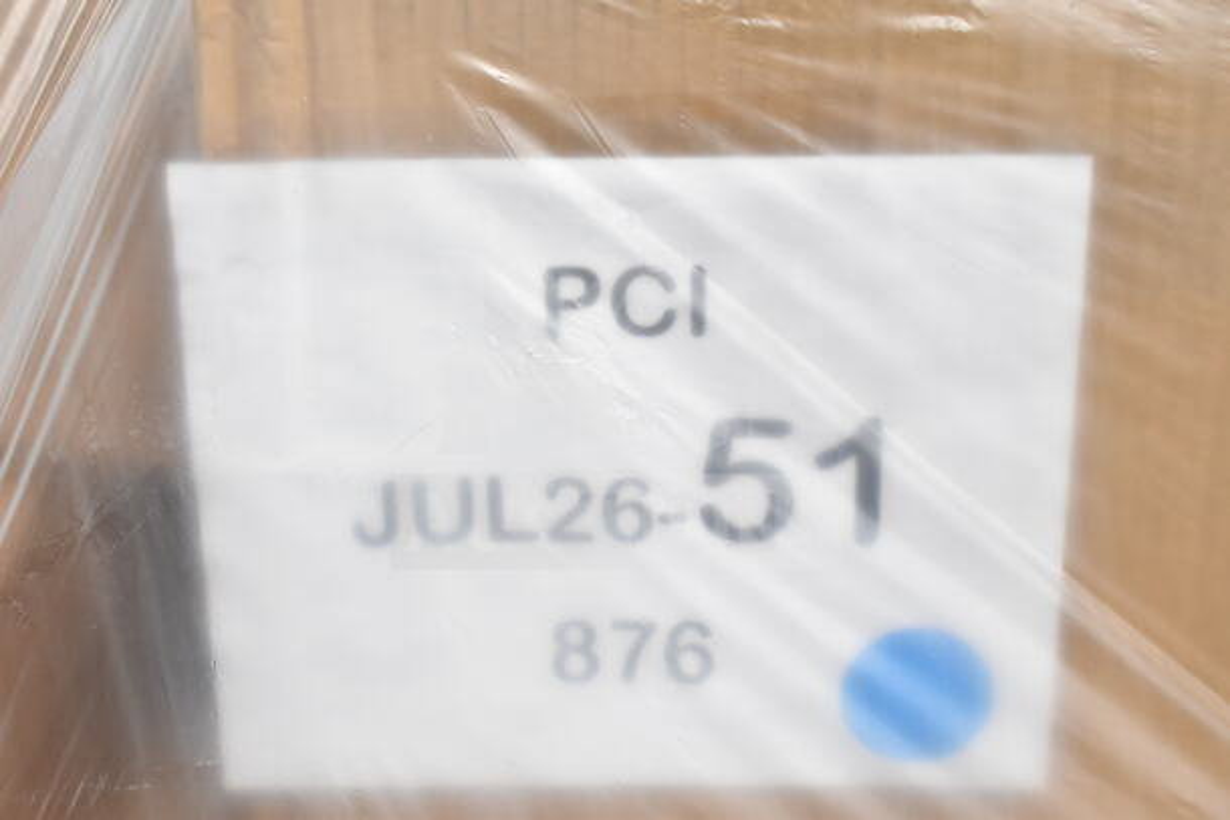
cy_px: 410
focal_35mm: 51
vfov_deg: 26.5
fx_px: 1743
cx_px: 615
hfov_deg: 38.9
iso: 1600
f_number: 14
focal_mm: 34
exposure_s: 1/800
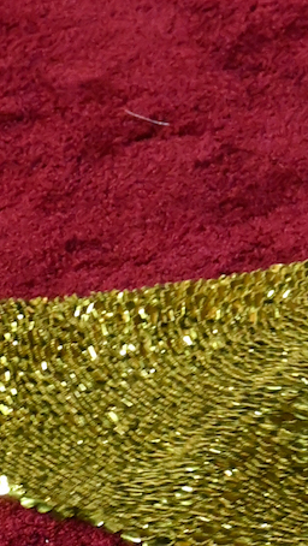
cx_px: 889
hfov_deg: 4.7
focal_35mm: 249
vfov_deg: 7.9
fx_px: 3609
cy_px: -868
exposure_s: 1/250
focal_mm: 36
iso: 2500
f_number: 5
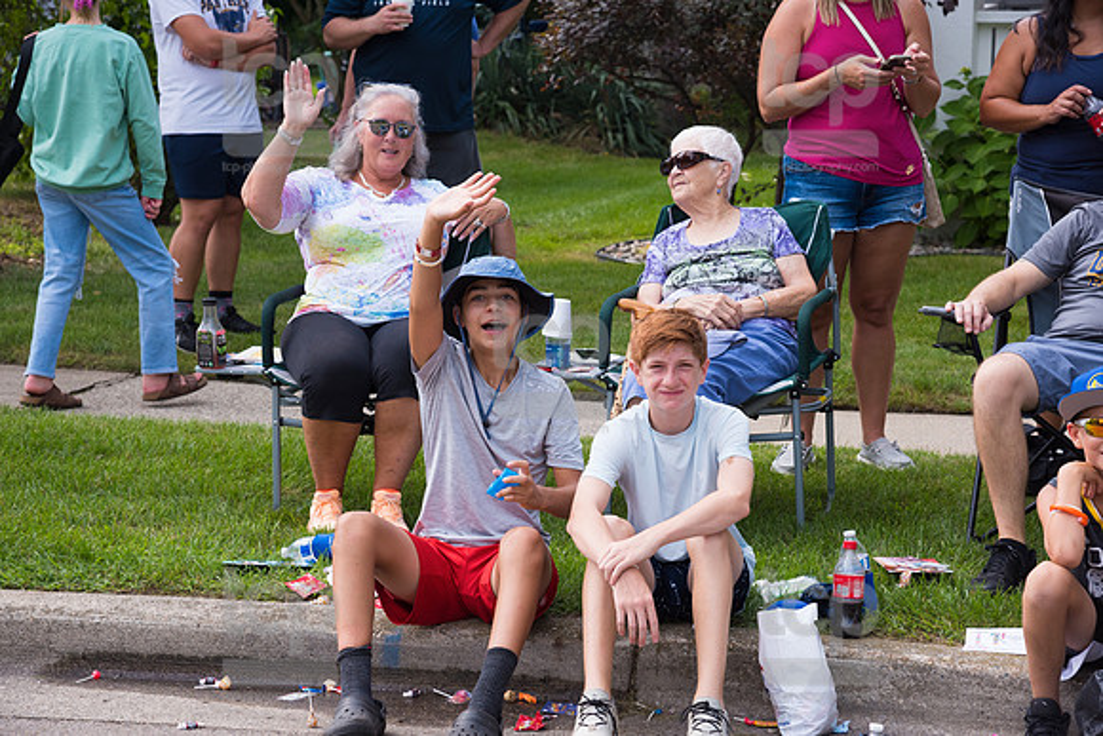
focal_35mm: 92
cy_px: 368
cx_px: 552
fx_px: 2819
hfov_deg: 22.1
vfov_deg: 14.9
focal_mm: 92
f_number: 6.3
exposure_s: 1/500
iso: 400
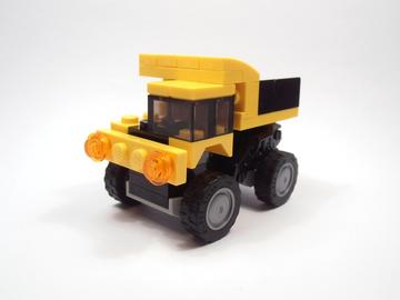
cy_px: 150
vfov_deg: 38.7
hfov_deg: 50.1
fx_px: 428
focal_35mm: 37
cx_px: 200
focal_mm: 6.61
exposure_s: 1/60
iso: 80
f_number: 3.9
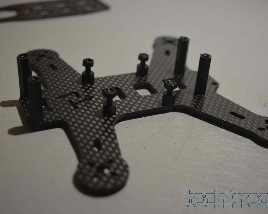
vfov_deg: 28.8
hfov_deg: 35.6
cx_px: 146
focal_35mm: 53
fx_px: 417
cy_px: 107
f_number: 4.2
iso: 400
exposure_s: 1/60
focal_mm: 31
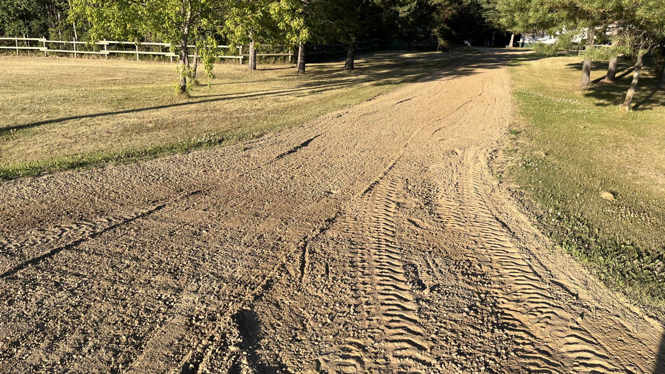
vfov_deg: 40.1
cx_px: 337
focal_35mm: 29
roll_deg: -1.9
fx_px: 511
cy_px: 168
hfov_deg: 66.1
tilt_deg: -15.1
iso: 50
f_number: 1.6
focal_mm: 5.1
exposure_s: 1/1441
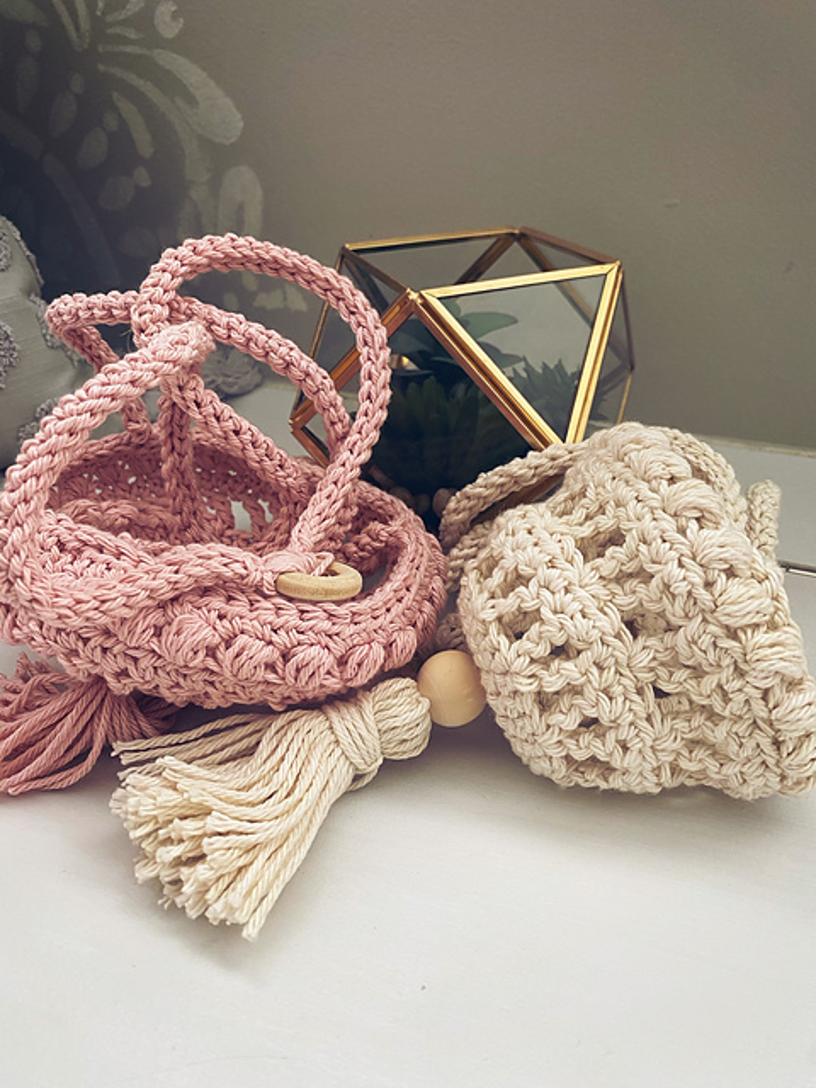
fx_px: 817
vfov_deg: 67.3
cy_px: 544
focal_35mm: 26
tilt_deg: -29.8
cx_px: 408
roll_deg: +2.9
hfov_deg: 53.1
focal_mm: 4.25
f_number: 1.8
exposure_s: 1/68
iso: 125
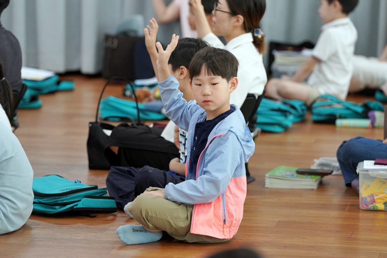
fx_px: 2236
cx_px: 186
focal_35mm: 208
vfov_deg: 6.6
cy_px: 131
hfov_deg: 9.9
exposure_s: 1/250
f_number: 4
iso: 2500
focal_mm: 200
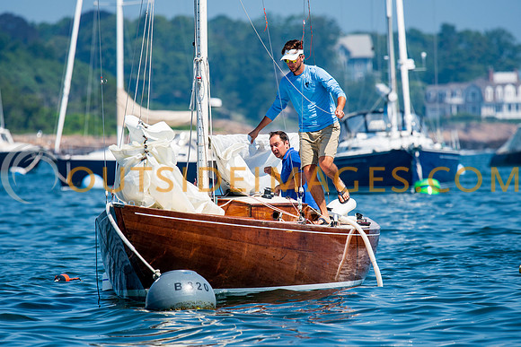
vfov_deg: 3.1
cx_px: 260
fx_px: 6514
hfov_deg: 4.6
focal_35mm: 450
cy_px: 174
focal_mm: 300
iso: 250
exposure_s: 1/1600
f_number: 5
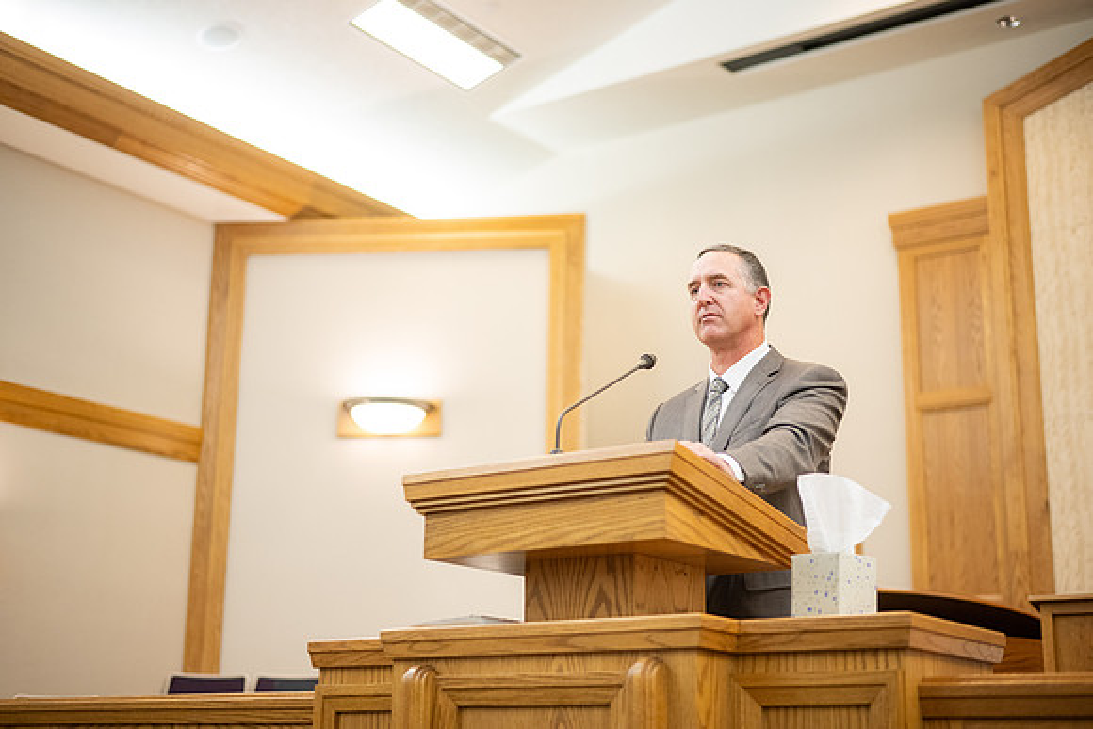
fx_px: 1518
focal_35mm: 50
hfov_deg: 39.6
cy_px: 364
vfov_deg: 27.0
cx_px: 546
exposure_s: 1/400
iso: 1600
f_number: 1.8
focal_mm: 50
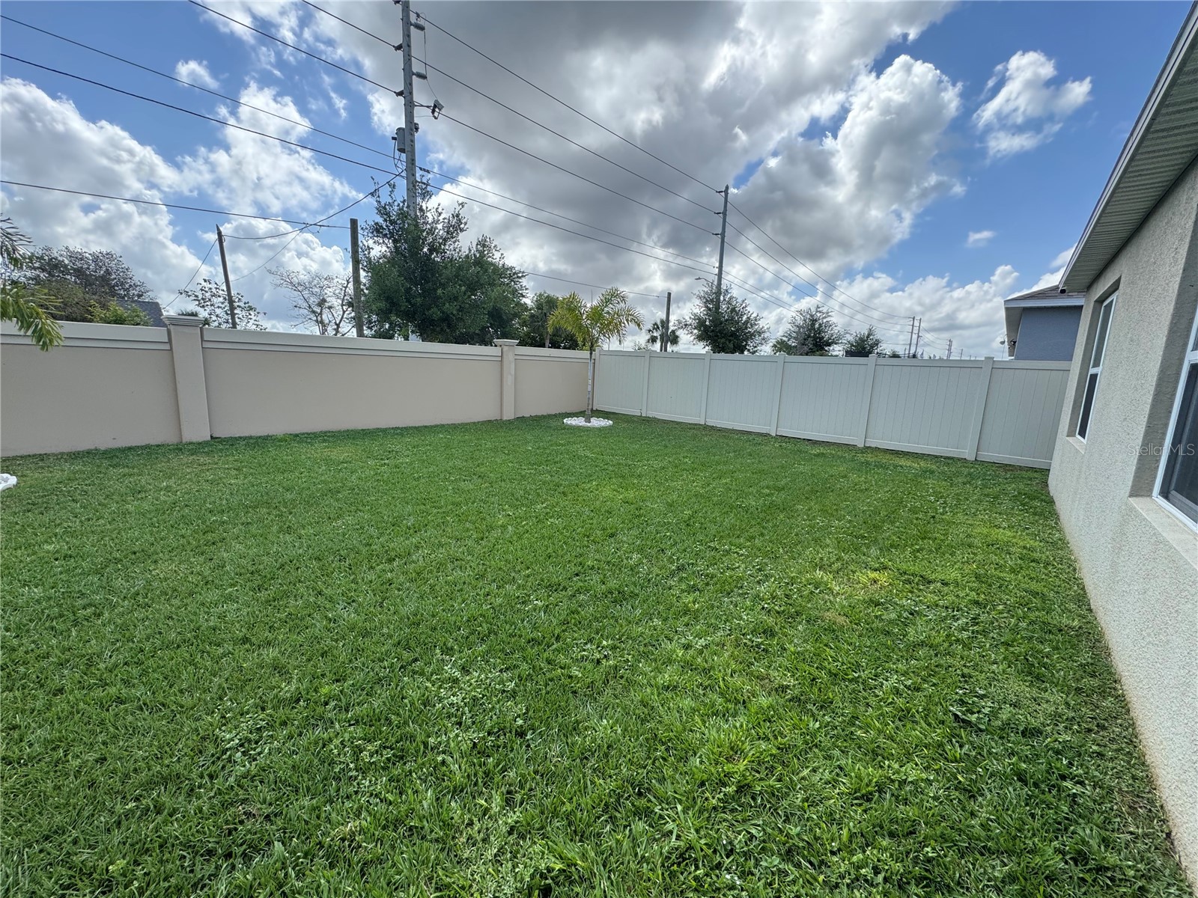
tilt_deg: -10.2
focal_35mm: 14
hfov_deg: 102.1
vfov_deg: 85.7
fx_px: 485
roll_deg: -1.3
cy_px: 449
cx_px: 599
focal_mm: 2.22
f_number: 2.2
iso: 40
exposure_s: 1/615
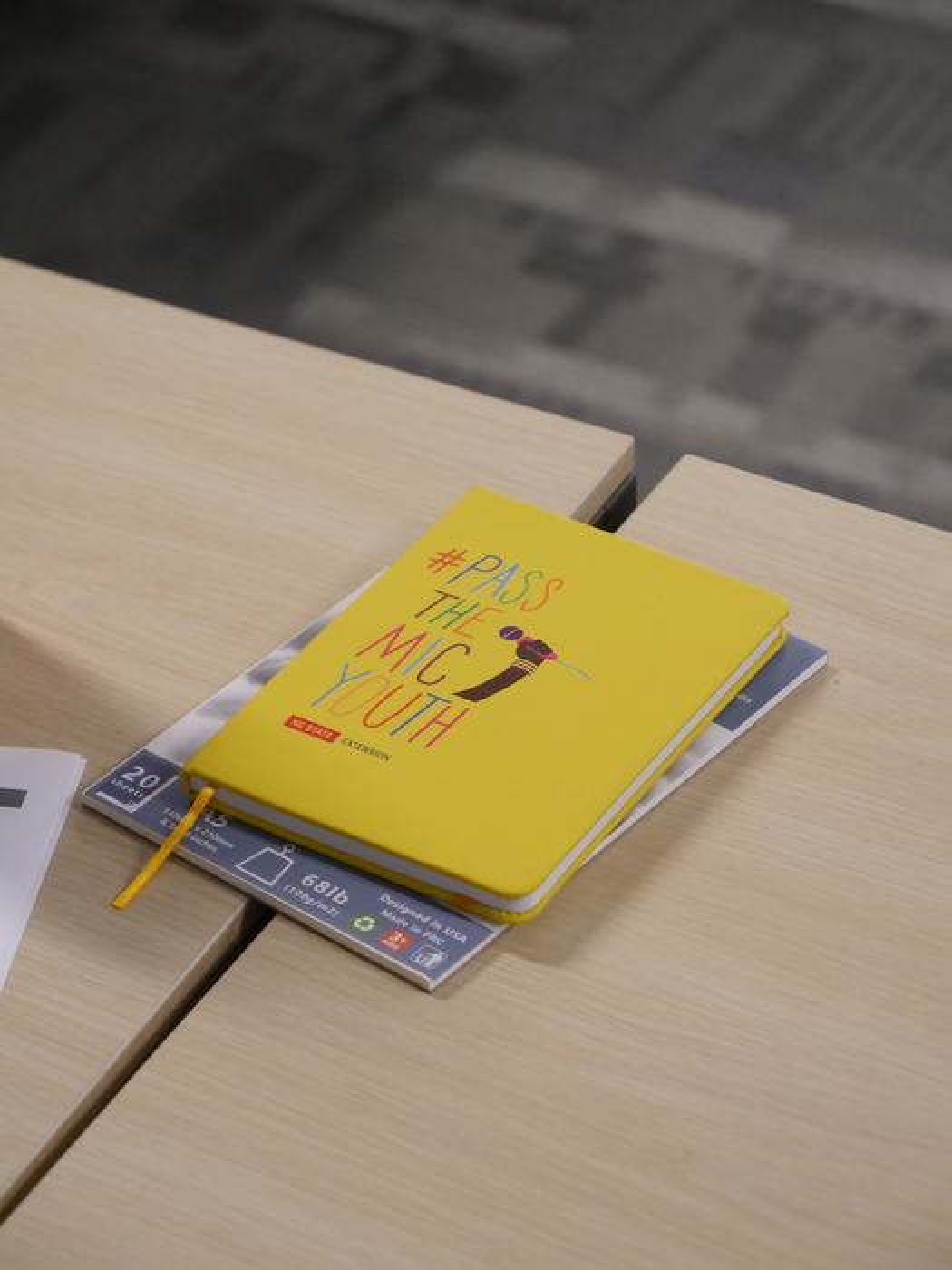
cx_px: 476
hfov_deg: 12.3
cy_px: 635
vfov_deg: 16.4
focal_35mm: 120
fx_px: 4400
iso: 1600
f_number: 4
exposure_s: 1/160
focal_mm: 60
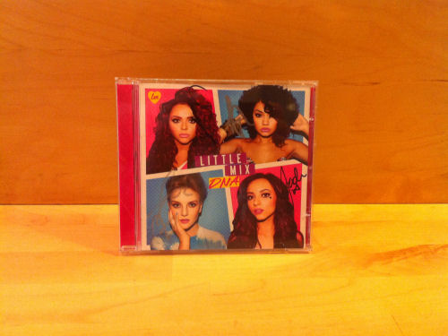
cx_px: 224
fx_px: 453
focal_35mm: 35
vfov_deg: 40.7
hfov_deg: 52.6
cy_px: 168
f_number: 2.8
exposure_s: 1/15
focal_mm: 3.85
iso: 250
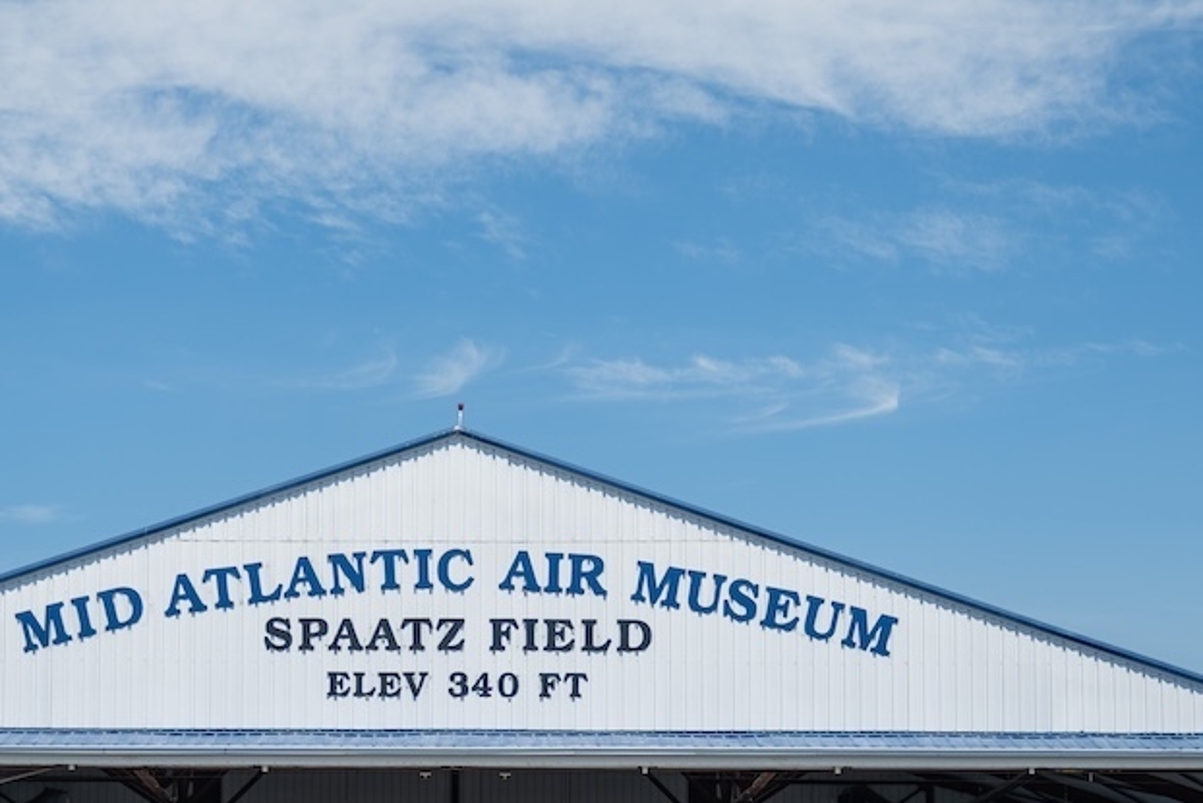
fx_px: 3576
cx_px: 480
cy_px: 732
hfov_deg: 19.1
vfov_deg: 12.7
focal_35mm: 107
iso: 64
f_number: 2.8
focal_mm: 52
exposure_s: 1/1250
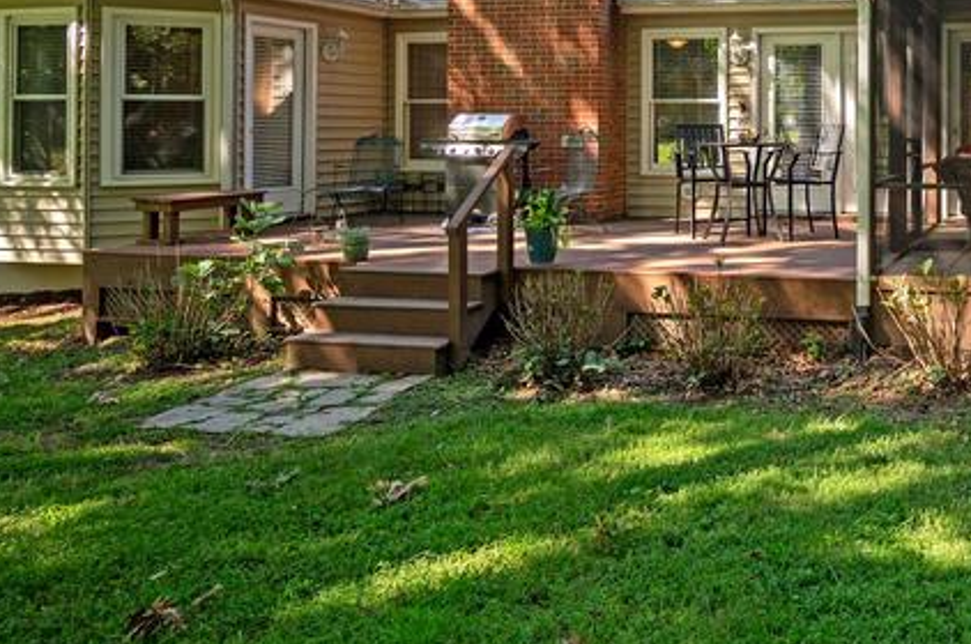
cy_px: 112
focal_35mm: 34
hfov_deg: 49.8
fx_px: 916
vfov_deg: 37.1
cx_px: 872
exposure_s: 1/250
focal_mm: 14
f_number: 4
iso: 220
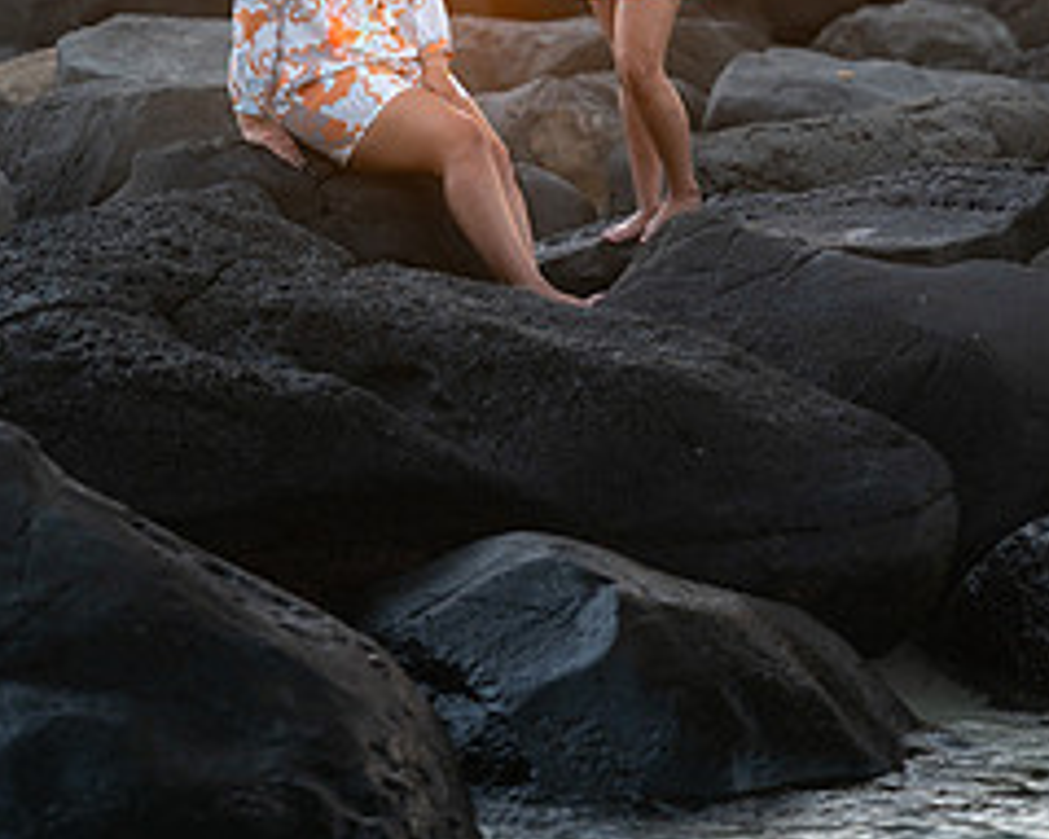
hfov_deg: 12.9
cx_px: 459
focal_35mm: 150
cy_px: -88
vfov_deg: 10.2
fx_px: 4655
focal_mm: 85
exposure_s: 1/640
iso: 400
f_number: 1.8
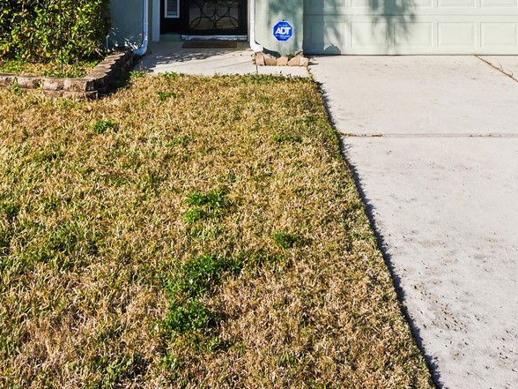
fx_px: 733
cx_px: 278
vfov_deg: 25.3
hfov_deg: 38.9
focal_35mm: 49
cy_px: -125
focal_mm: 9
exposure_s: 1/640
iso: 200
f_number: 9
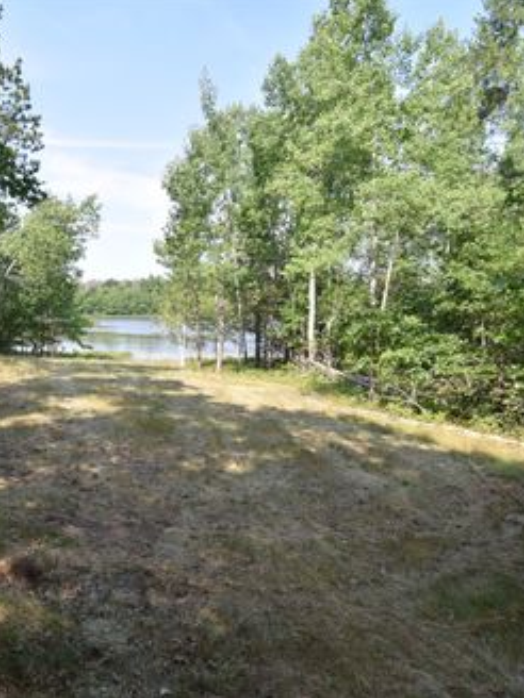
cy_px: 348
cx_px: 117
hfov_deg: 57.3
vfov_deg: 76.4
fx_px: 444
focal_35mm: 22
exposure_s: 1/200
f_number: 11
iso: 320
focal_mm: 10
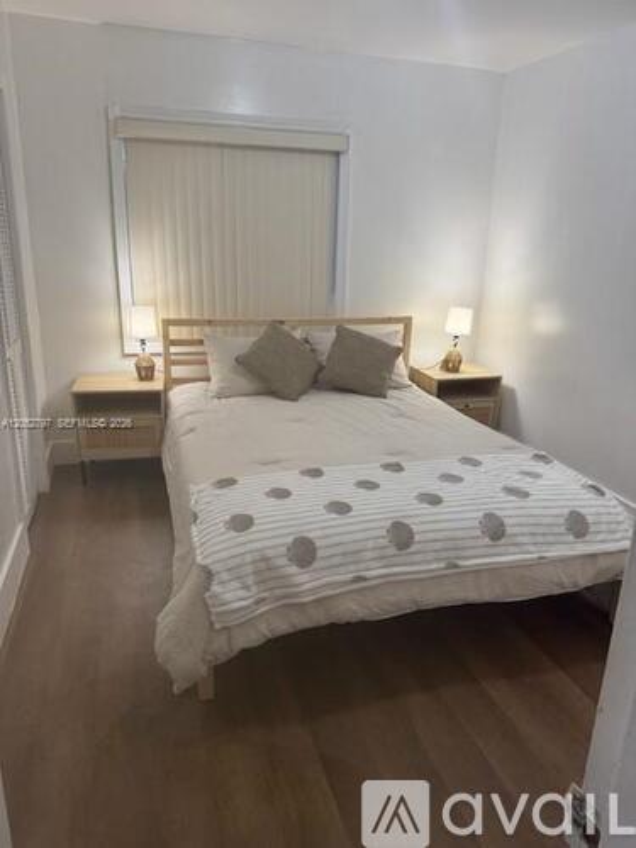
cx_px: 318
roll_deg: -1.2
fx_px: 588
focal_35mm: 24
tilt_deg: -16.7
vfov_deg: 71.6
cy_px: 424
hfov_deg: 56.8
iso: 200
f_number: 1.78
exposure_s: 1/120
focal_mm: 6.76
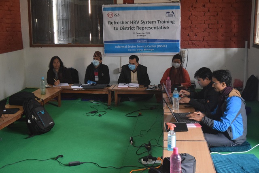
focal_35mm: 48
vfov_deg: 28.1
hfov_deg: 41.1
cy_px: 86
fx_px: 345
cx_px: 130
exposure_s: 1/60
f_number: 4.5
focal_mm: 32
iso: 3200
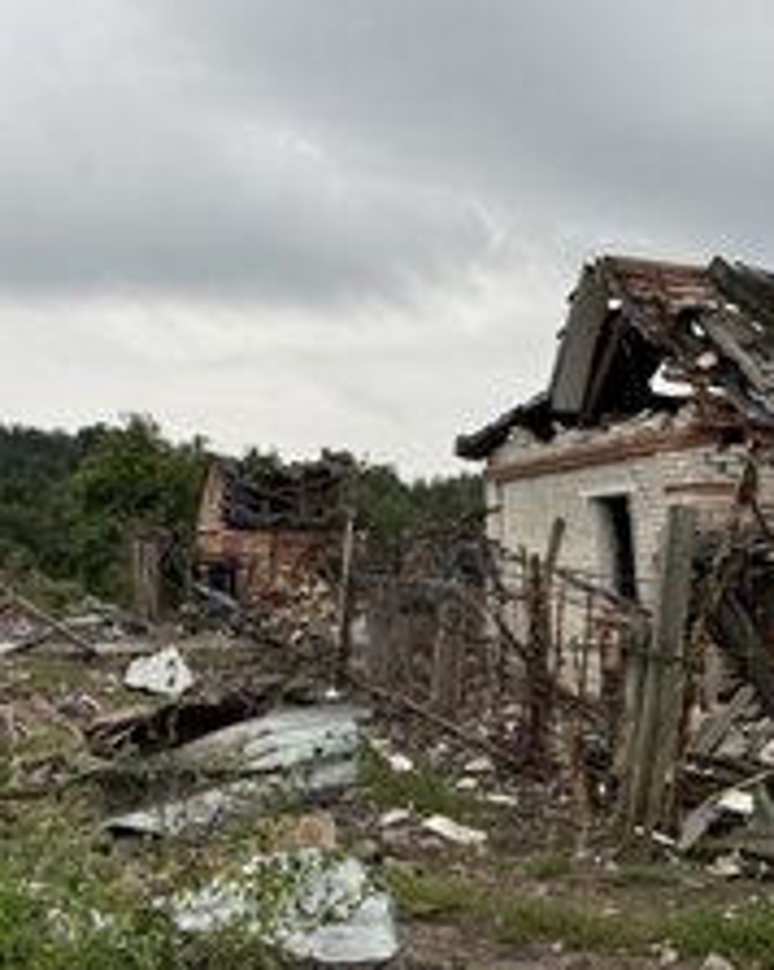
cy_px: 539
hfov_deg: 35.3
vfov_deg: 43.8
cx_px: 522
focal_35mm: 42
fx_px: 1204
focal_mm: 6.76
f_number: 1.78
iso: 80
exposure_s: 1/693
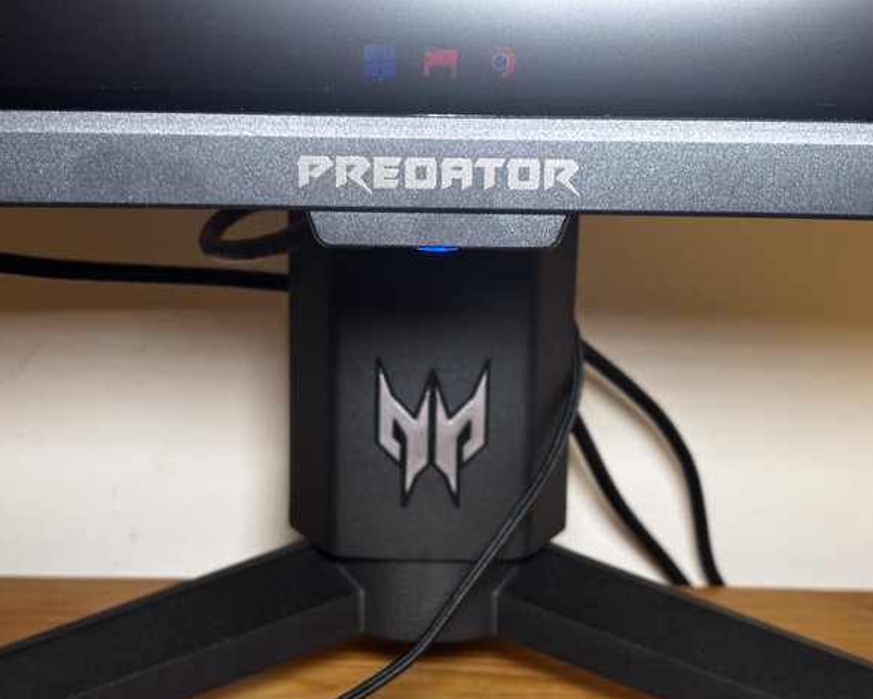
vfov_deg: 27.6
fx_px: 1422
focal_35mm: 55
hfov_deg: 34.1
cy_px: 353
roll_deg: -0.4
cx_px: 440
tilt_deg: -11.4
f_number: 1.6
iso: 160
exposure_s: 1/40
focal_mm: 5.96
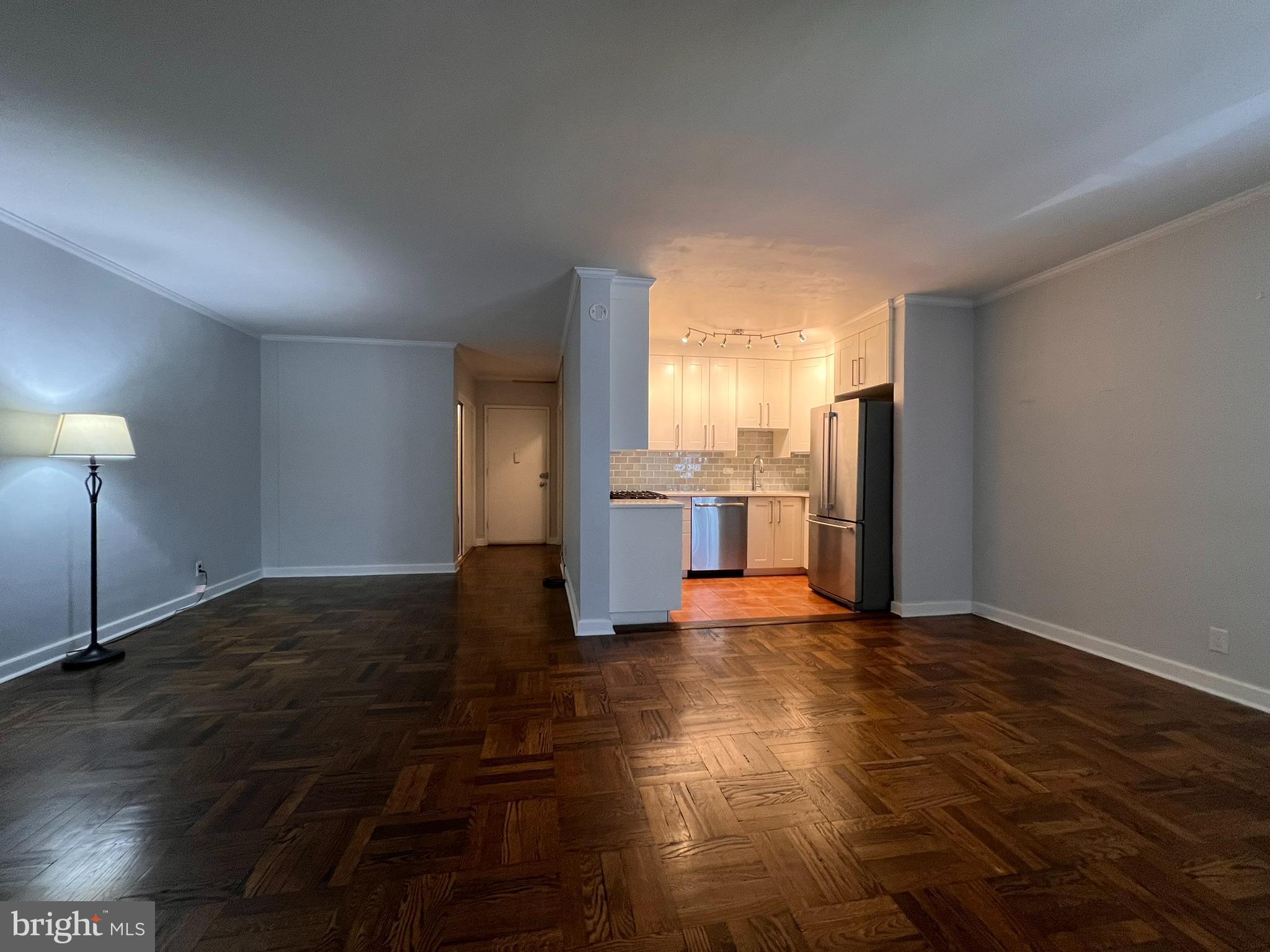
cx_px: 635
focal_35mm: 13
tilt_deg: -0.6
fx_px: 477
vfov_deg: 89.9
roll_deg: -0.1
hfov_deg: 106.2
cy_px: 476
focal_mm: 1.57
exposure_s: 1/60
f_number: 1.8
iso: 200
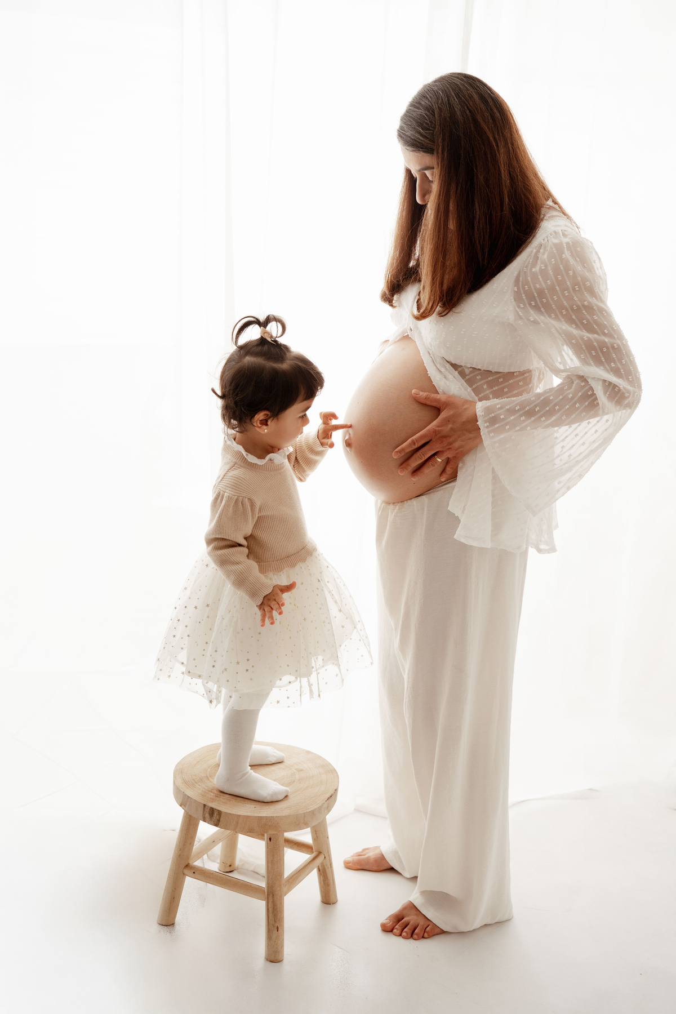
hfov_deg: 27.0
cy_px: 507
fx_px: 1408
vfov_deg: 39.6
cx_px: 338
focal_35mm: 50
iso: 400
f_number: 3.5
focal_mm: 50
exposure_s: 1/160
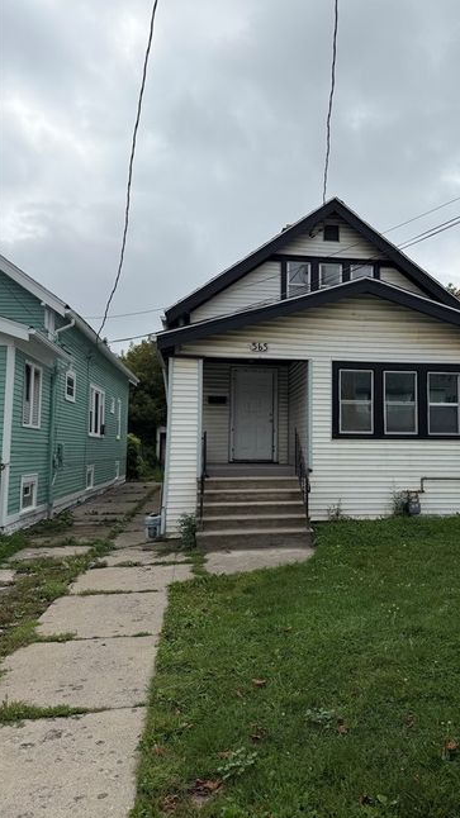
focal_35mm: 27
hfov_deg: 42.2
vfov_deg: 69.9
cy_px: 401
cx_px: 310
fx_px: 586
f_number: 1.78
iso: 80
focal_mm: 6.76
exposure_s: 1/6173
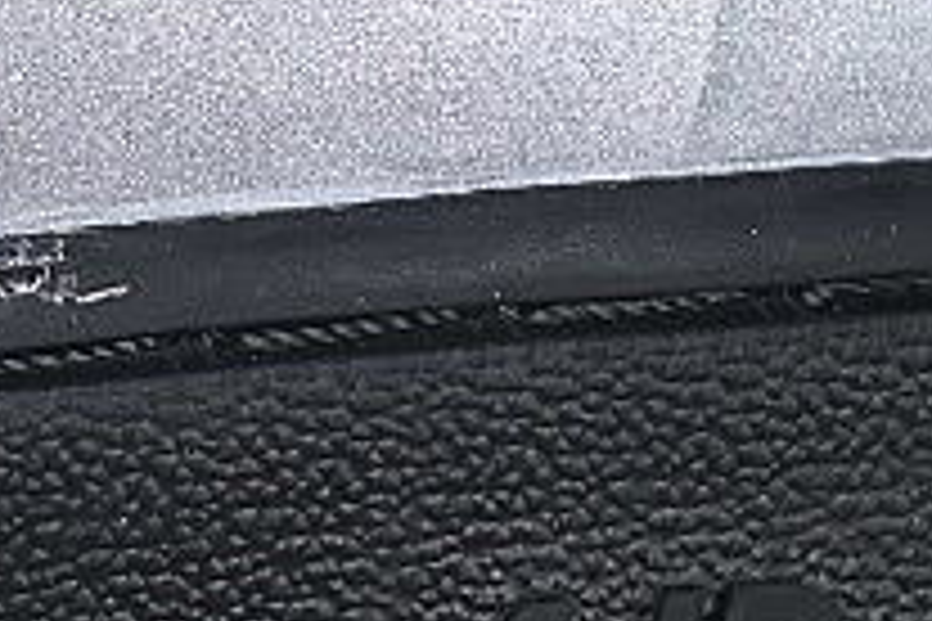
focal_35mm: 392
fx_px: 10148
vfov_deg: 3.5
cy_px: -387
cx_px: -1094
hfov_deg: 5.1
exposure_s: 1/60
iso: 160
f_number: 6.3
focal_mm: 50
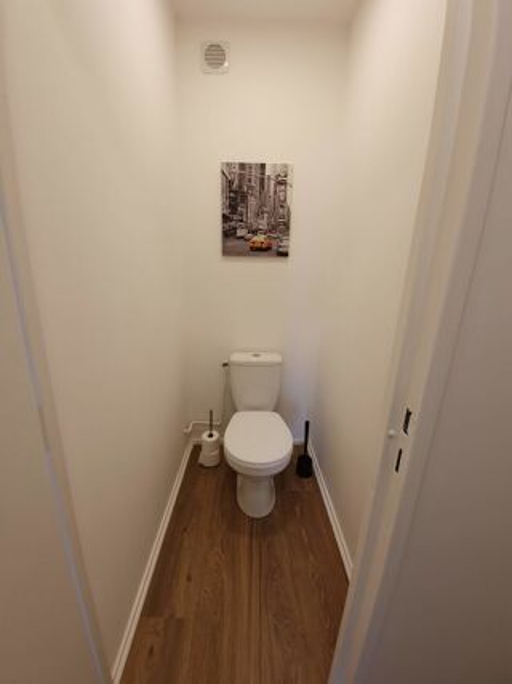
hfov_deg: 89.9
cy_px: 342
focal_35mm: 13
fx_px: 257
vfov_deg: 106.2
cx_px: 256
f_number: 2.2
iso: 50
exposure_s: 1/50
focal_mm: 1.8
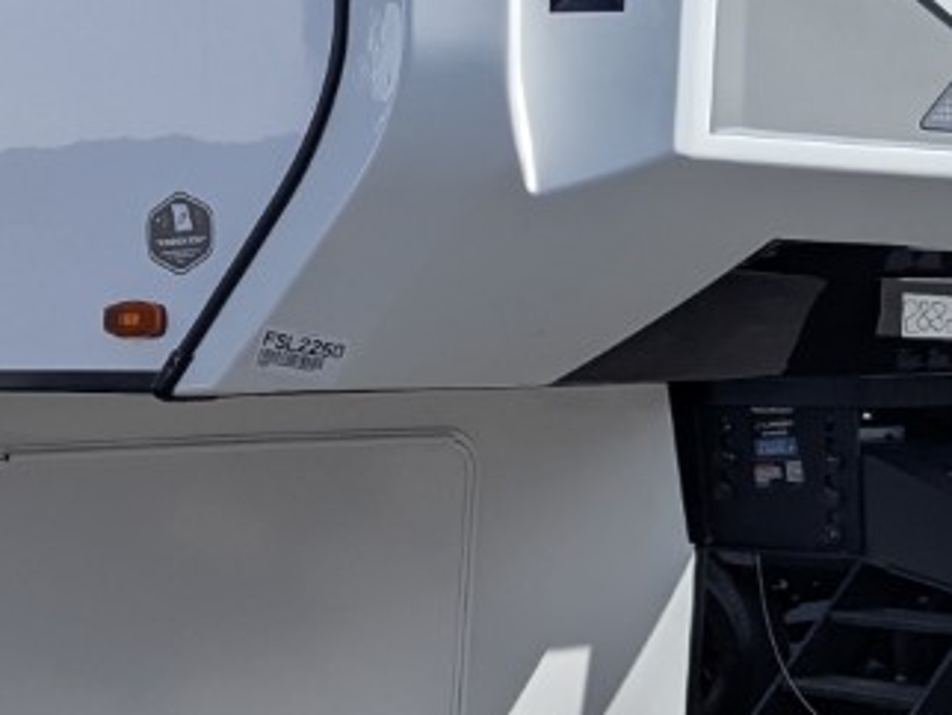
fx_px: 2862
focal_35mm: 104
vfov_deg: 14.1
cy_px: 112
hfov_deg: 18.5
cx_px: 61
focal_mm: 6.81
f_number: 1.85
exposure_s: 1/2976
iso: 44
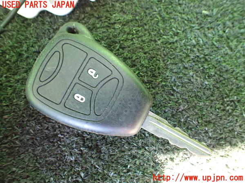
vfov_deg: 46.8
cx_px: 122
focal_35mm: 30
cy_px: 92
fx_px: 212
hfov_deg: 60.0
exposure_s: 1/40
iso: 800
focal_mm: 5.4
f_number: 2.3
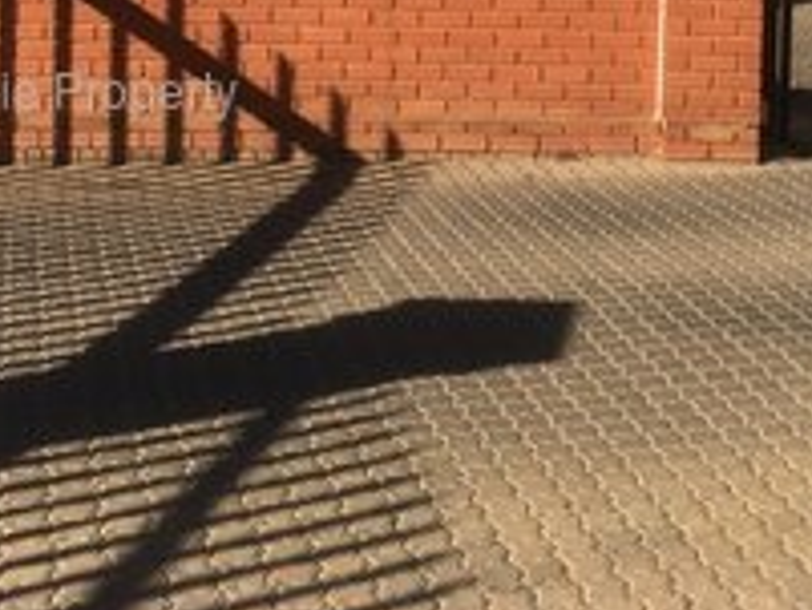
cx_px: 707
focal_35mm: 72
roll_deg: -1.1
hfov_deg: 26.3
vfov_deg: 19.3
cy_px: -111
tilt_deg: -6.3
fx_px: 1690
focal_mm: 4.15
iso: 25
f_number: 2.2
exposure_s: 1/1399
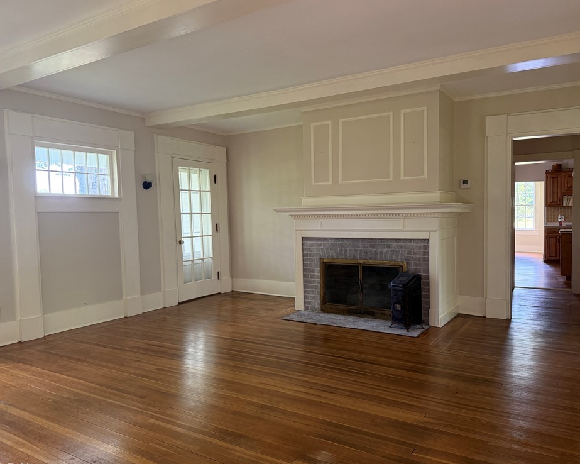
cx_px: 305
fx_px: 446
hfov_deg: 66.0
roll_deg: +1.5
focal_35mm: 26
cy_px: 237
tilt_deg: -3.3
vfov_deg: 54.9
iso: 250
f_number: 1.78
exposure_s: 1/60
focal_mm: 6.76
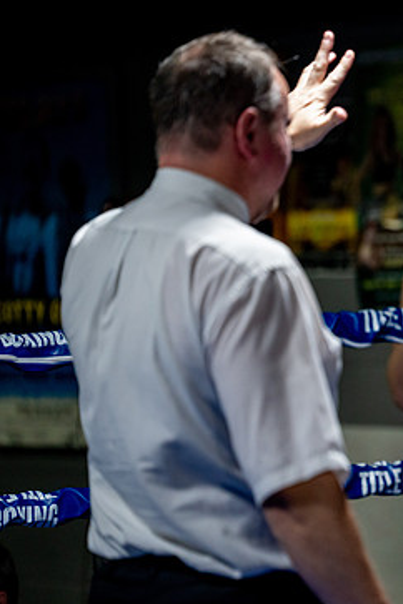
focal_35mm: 240
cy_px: 317
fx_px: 4030
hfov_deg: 5.7
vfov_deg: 8.6
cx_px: 468
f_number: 2
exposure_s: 1/1600
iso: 4000
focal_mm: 150
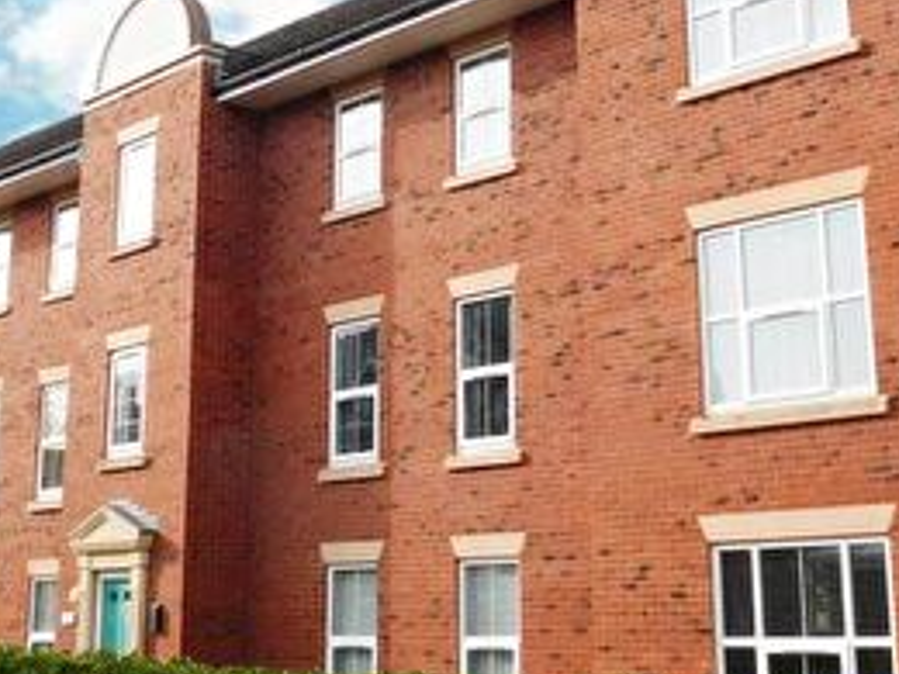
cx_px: 526
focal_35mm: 62
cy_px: 140
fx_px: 1610
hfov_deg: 31.1
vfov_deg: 23.3
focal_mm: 4
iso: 125
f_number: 3
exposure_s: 1/800
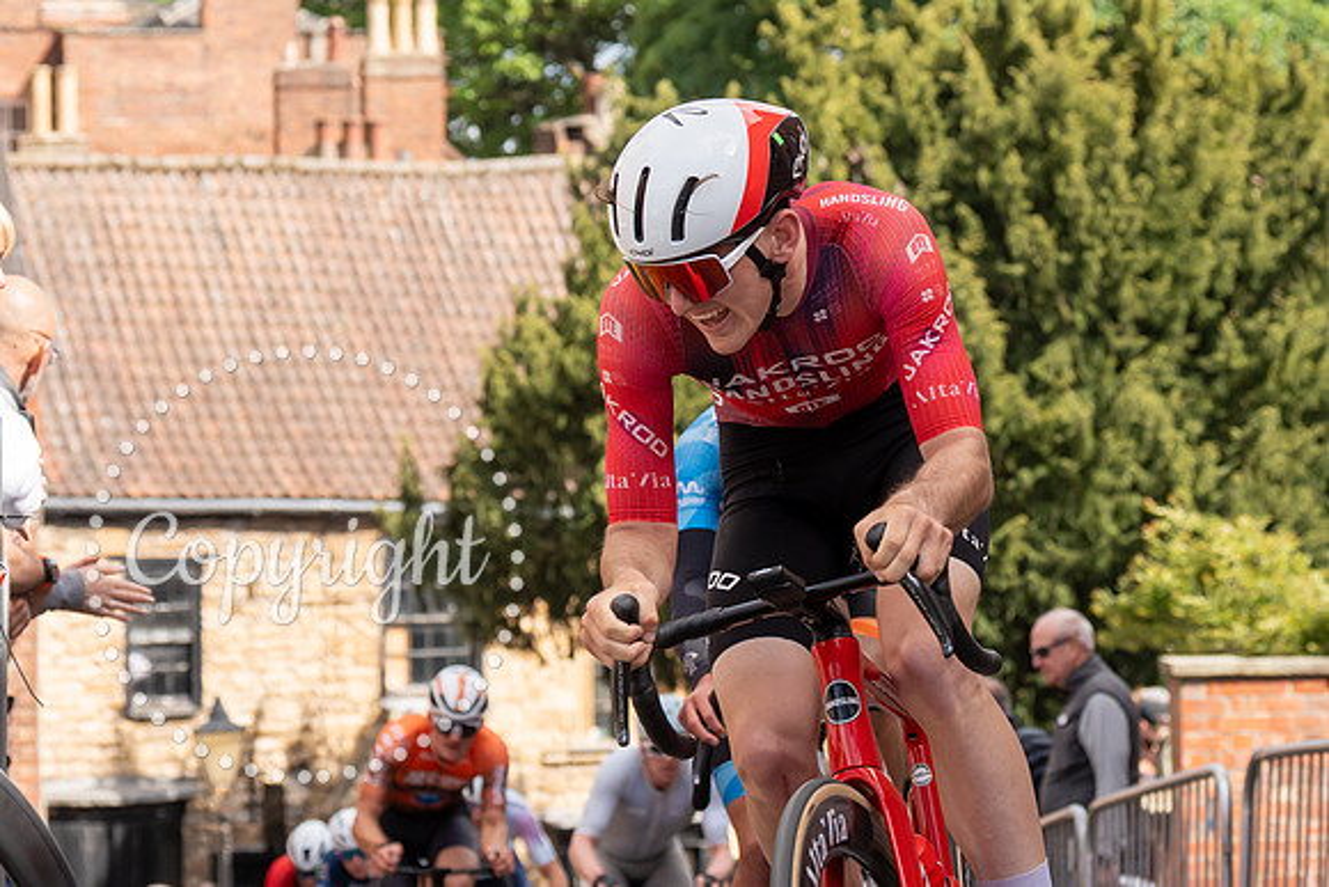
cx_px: 889
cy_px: 94
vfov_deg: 8.4
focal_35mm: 163
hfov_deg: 12.6
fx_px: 6013
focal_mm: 70
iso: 250
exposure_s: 1/1000
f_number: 5
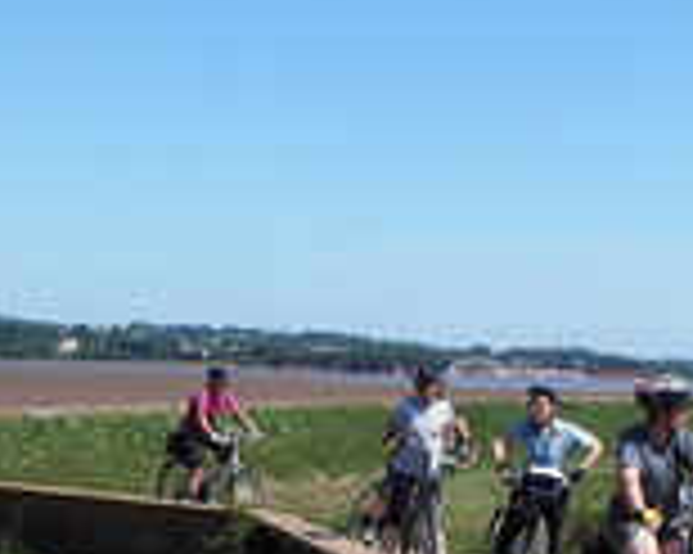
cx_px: 562
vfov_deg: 17.7
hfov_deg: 22.2
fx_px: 1742
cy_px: 513
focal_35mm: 85
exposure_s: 1/200
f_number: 7.9
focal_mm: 4.2
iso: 80
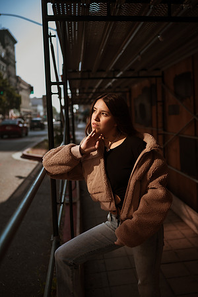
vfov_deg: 54.4
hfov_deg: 37.9
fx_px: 289
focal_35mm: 35
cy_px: 148
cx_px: 99
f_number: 2.2
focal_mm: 35
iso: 50
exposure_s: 1/1250
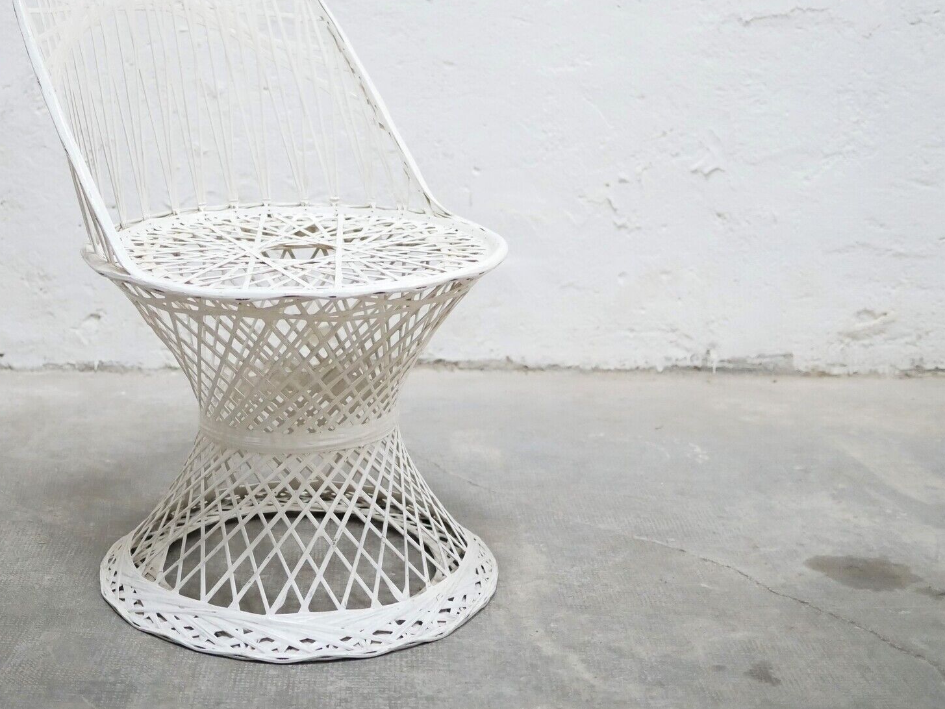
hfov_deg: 34.6
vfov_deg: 26.5
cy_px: 255
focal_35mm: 55
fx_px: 1502
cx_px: 307
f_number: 1.7
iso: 2500
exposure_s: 1/60
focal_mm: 20
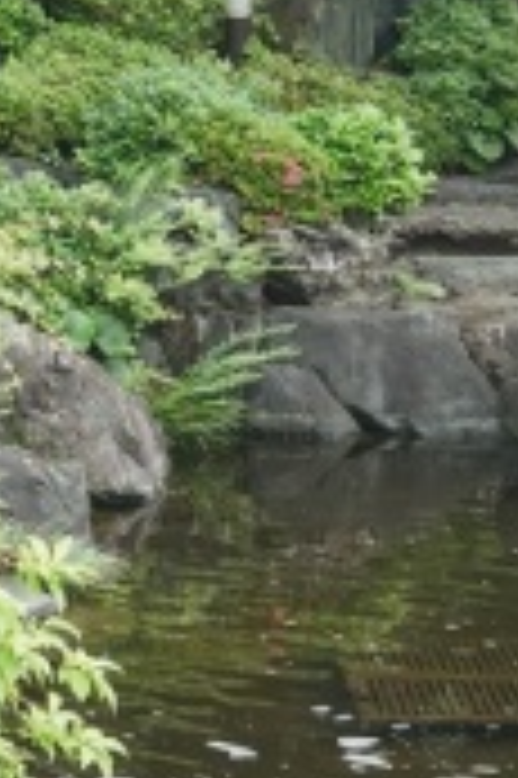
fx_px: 3503
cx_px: 266
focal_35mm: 162
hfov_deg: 8.5
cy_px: 411
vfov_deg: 12.7
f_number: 4
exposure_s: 1/640
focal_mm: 35
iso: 640
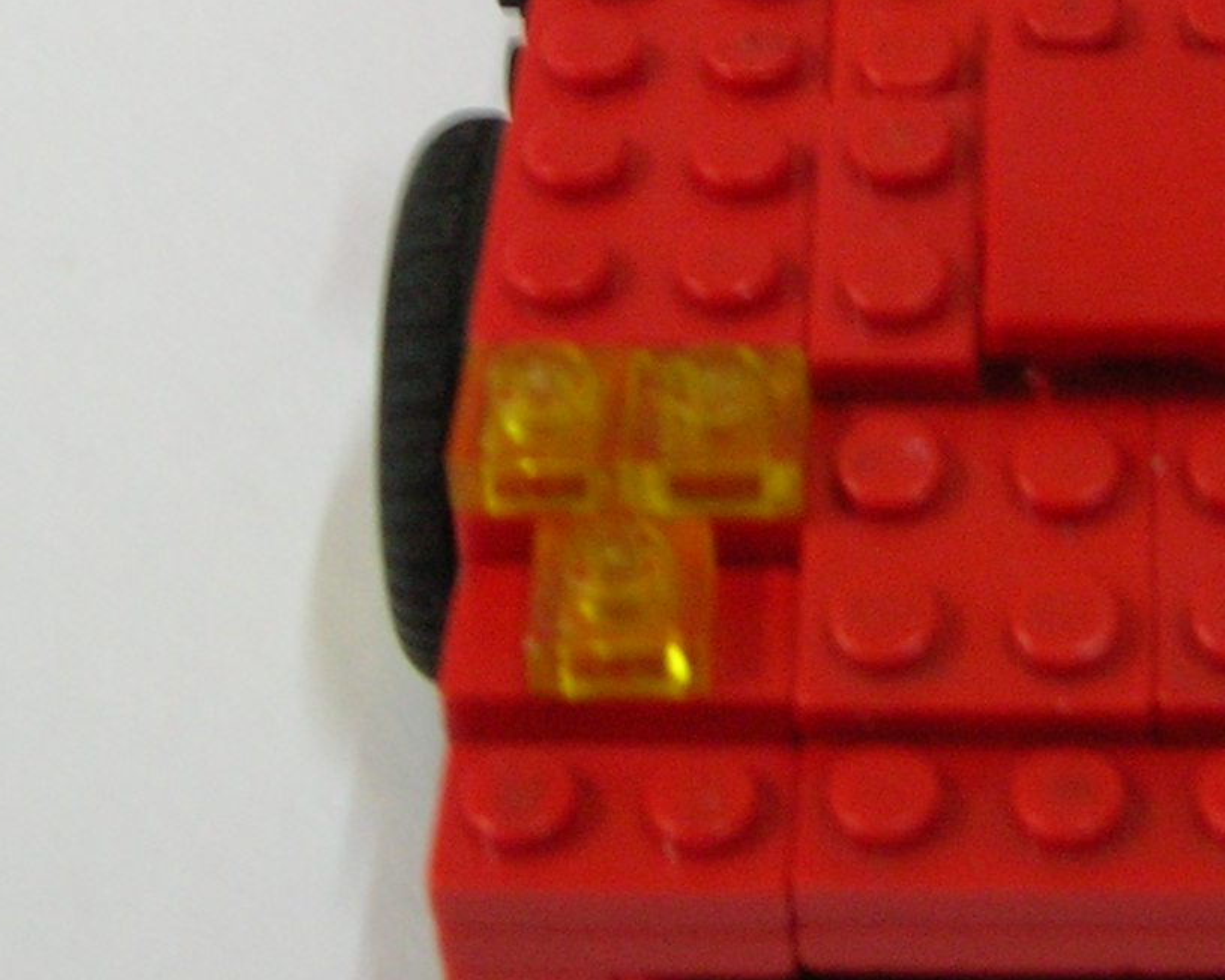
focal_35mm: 93
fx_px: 3372
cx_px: 1045
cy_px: -15
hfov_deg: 20.3
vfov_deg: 16.2
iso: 100
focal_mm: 5.7
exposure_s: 1/4.6
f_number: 2.9
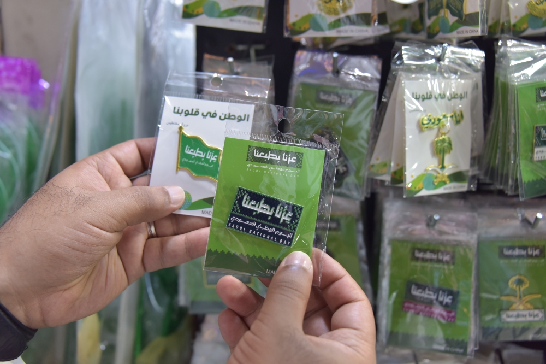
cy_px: 182
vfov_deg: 24.6
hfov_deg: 36.3
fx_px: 834
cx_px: 273
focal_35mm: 55
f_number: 5.6
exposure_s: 1/125
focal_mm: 55
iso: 1000
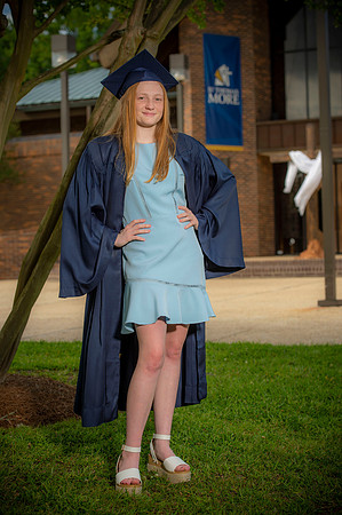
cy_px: 258
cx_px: 171
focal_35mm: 75
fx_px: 1071
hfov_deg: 18.1
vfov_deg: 27.0
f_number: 5
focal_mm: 75
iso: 80
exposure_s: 1/250
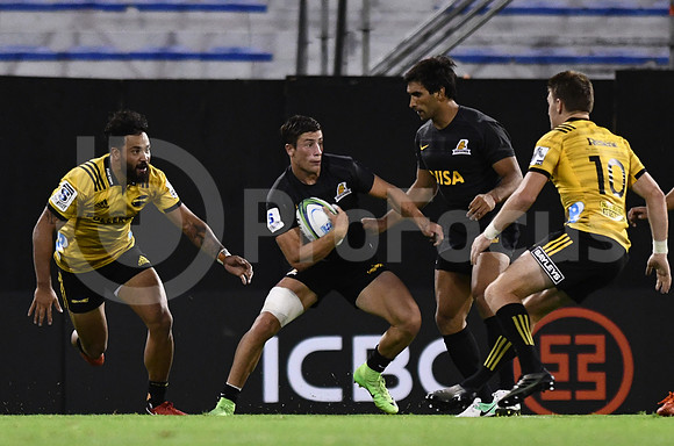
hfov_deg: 4.6
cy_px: 223
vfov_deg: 3.0
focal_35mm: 450
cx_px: 337
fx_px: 8407
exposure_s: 1/1000
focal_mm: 300
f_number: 2.8
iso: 2500
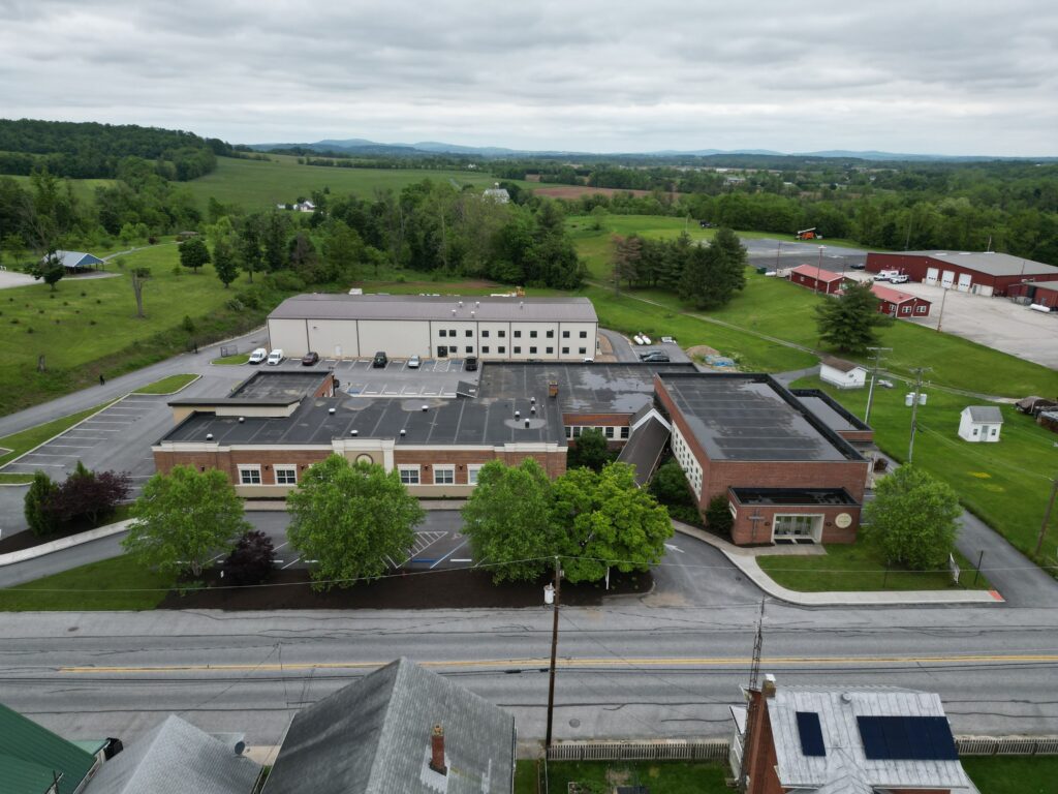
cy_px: 397
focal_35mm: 24
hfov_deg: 71.6
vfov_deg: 56.8
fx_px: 734
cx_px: 529
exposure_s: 1/1500
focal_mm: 6.72
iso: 140
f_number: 1.7
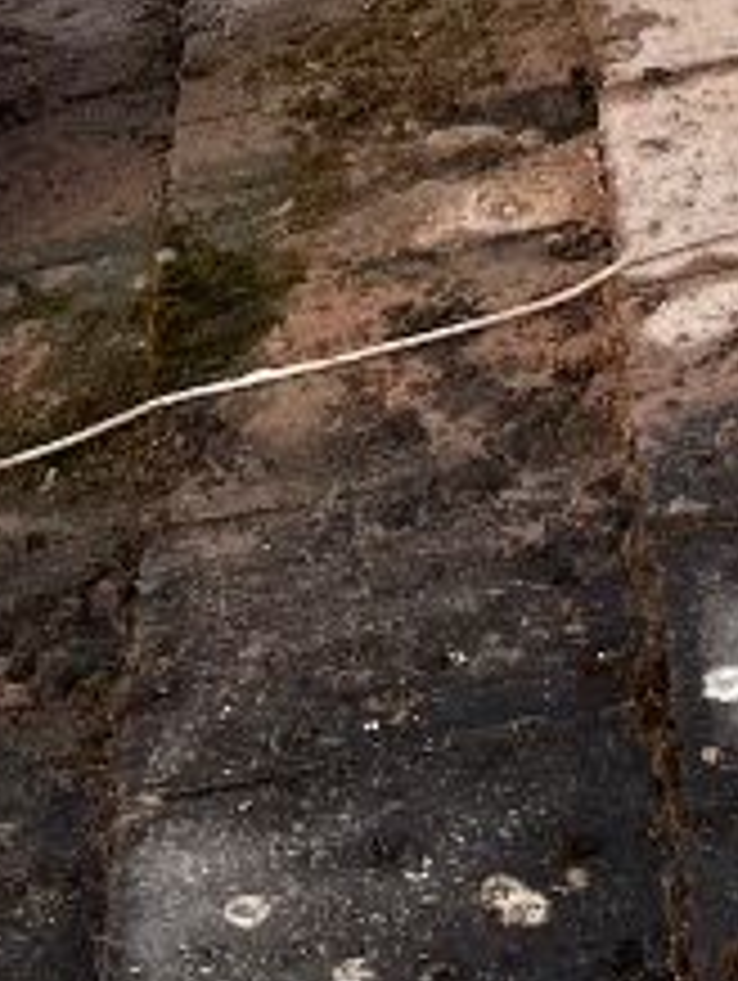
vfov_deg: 12.5
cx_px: -783
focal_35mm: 143
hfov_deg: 9.6
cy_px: -801
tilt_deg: -15.5
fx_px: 4057
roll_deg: -0.9
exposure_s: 1/1163
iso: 50
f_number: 1.6
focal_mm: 5.1
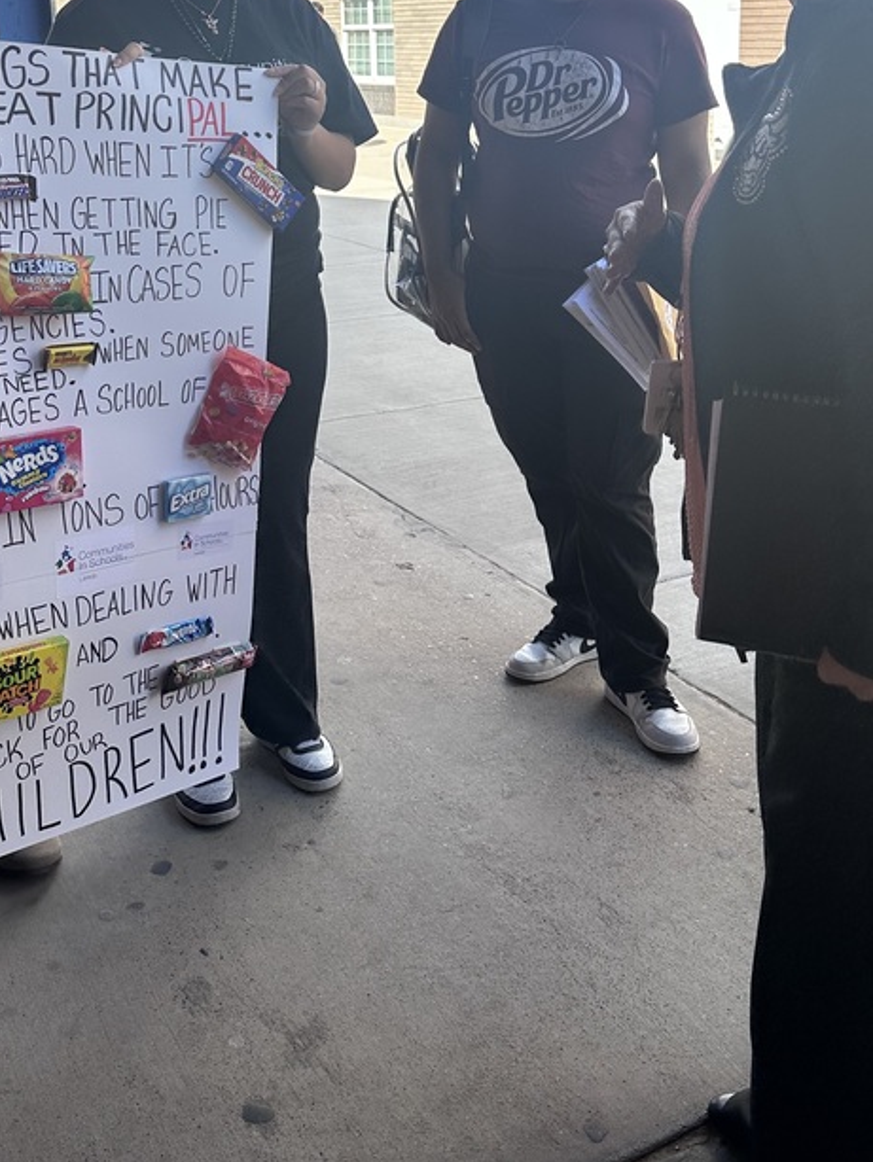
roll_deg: +1.6
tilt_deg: -12.6
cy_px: 333
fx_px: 1344
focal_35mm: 40
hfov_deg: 36.0
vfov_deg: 45.6
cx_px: 403
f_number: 1.78
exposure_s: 1/1541
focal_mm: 6.86
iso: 80
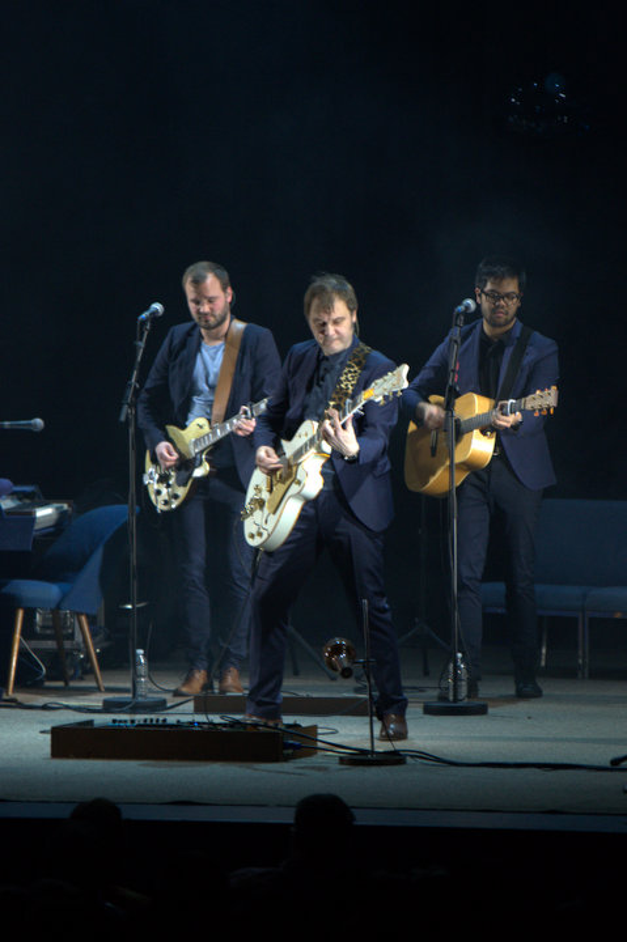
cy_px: 471
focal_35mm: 300
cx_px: 314
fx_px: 7848
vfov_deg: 6.9
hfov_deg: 4.6
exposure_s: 1/60
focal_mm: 200
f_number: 2.8
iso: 2000
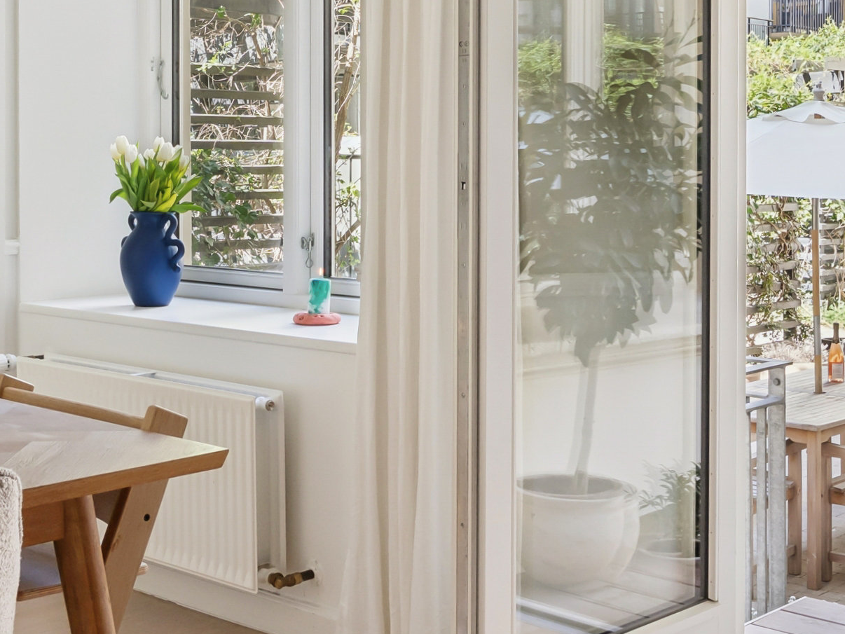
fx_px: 1375
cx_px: 400
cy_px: 188
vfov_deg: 25.8
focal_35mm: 56
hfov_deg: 34.2
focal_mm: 15.7
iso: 400
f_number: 7.1
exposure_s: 1/60
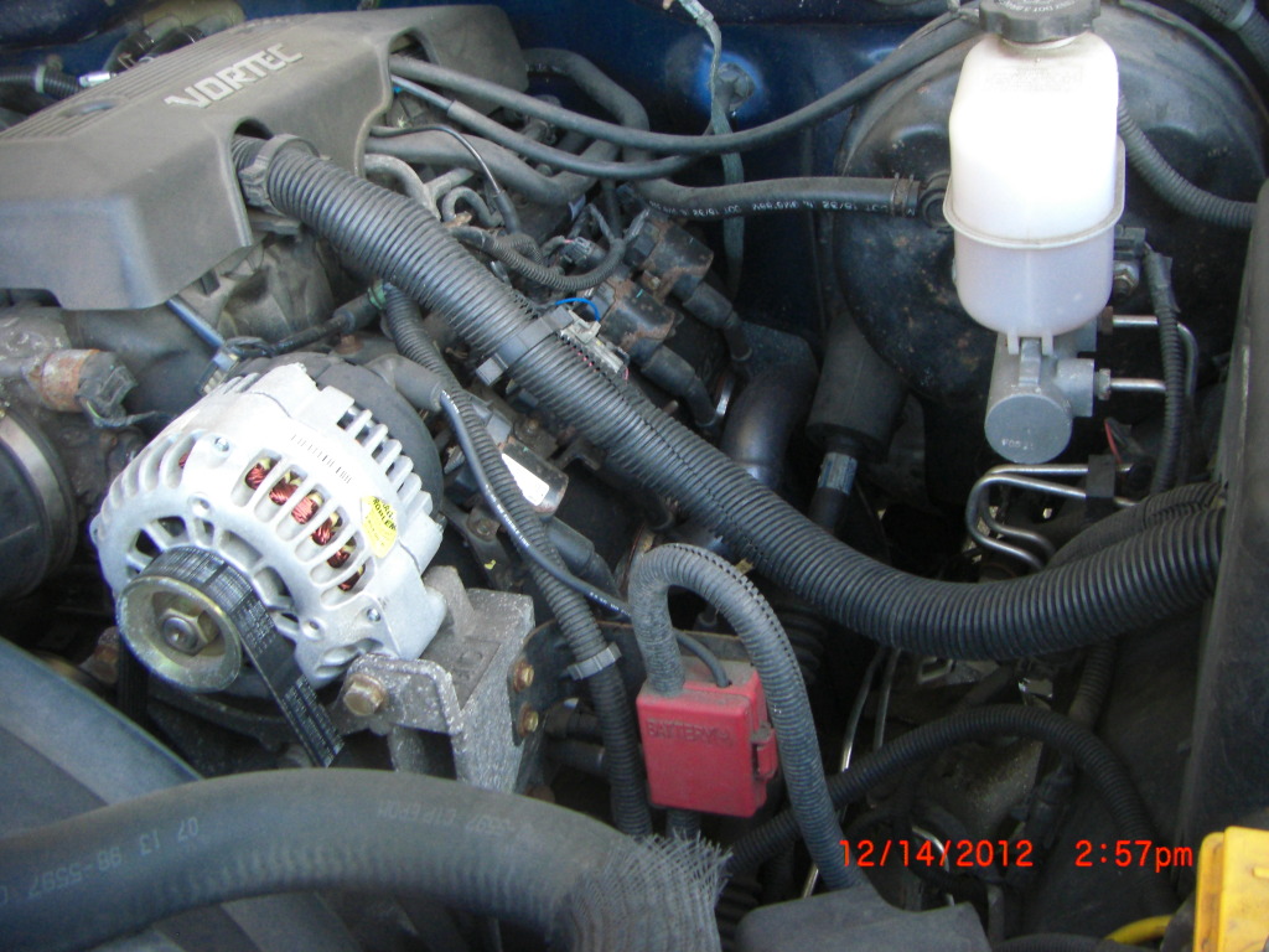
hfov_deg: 49.0
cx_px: 634
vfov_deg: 37.7
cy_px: 476
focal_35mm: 38
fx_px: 1393
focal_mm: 6.3
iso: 200
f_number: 3.4
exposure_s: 1/25
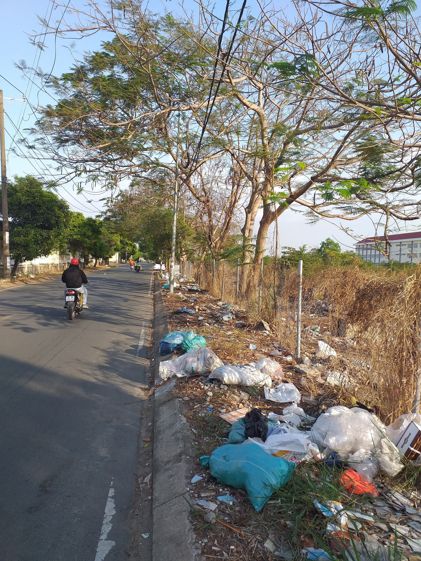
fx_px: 422
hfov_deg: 53.1
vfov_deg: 67.3
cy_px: 280
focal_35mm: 26
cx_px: 210
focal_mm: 3.6
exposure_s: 1/584
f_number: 1.9
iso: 40
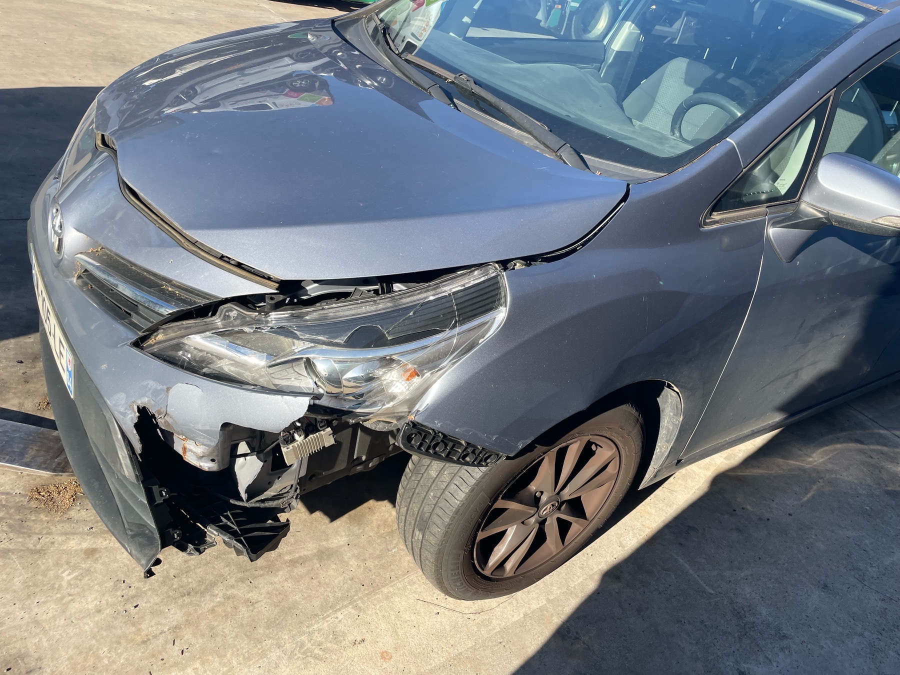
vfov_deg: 53.1
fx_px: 676
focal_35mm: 26
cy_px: 338
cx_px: 450
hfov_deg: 67.3
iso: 32
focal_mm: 4.2
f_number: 1.6
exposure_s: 1/1289
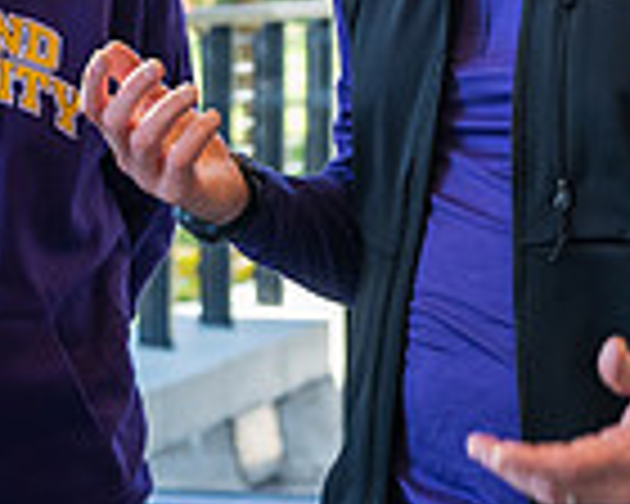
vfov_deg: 7.9
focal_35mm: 194
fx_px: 3617
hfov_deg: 9.9
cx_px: 117
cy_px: 56
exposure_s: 1/250
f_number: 3.5
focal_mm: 50
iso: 640
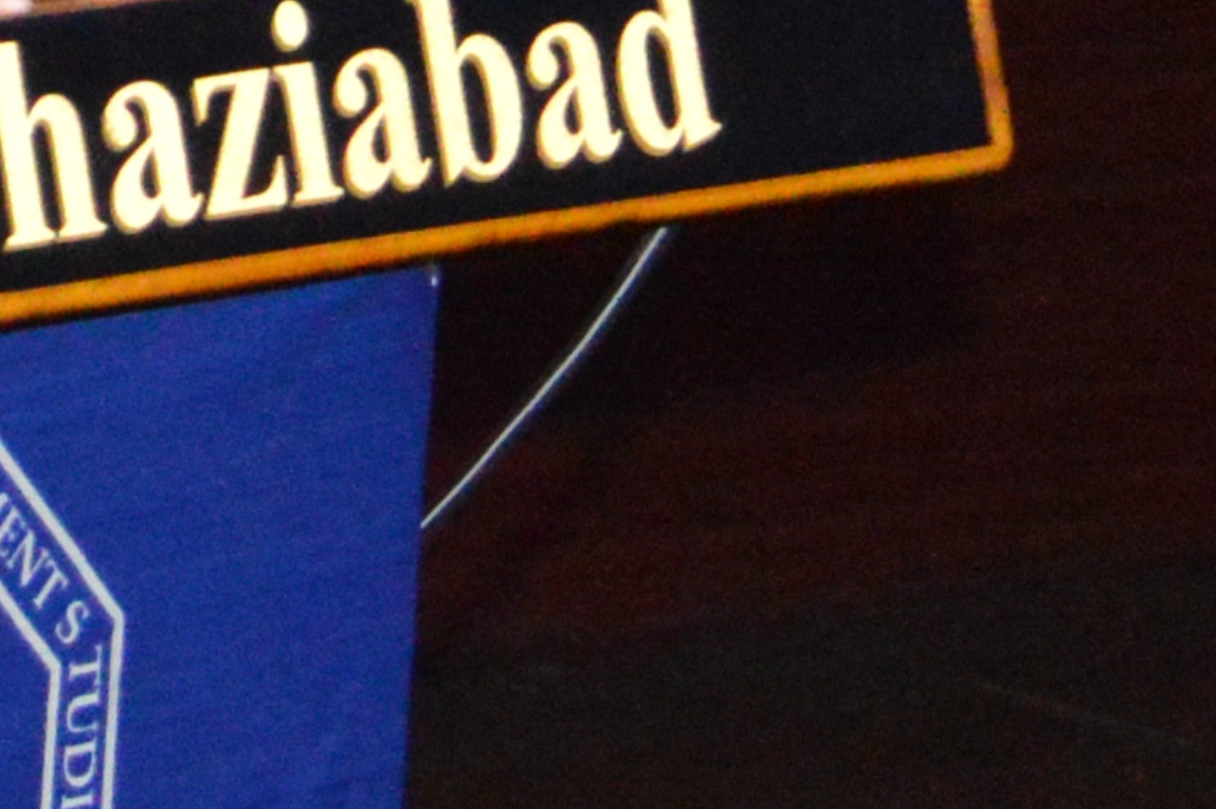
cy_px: -1553
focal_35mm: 299
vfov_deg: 4.4
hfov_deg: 6.7
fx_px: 10091
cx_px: -1215
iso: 3200
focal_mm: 28
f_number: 4
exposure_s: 1/60
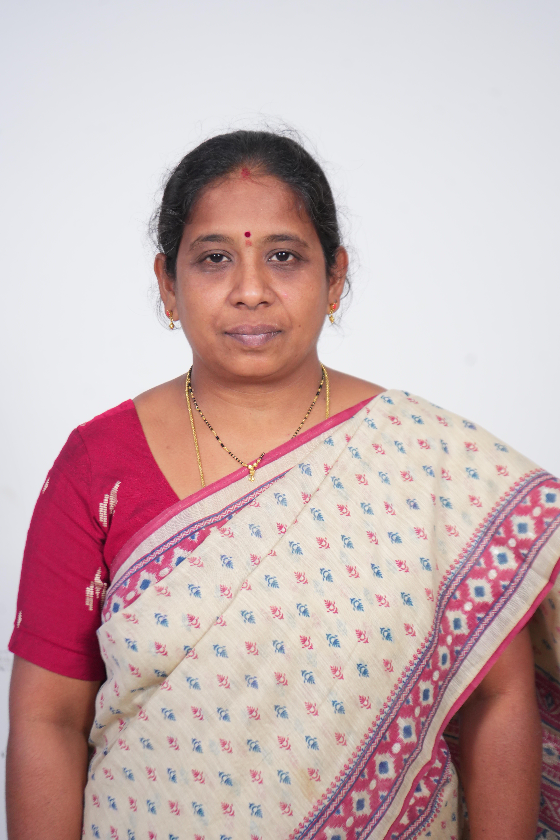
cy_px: 420
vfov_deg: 30.1
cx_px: 280
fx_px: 1563
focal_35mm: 67
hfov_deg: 20.3
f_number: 5.6
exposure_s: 1/200
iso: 1600
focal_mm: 67
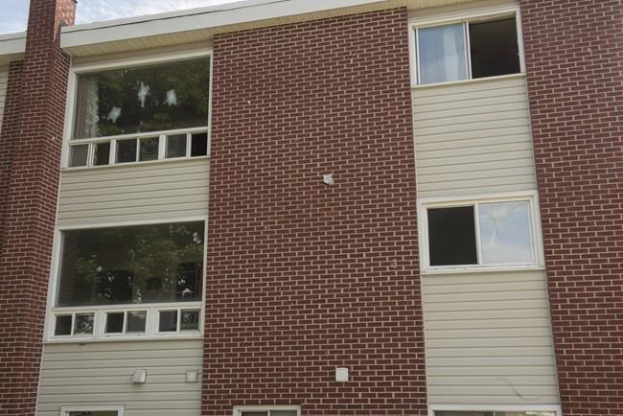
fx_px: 658
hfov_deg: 50.7
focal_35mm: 38
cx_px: 312
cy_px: 208
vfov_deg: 35.1
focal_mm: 38
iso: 640
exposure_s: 1/500
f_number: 11
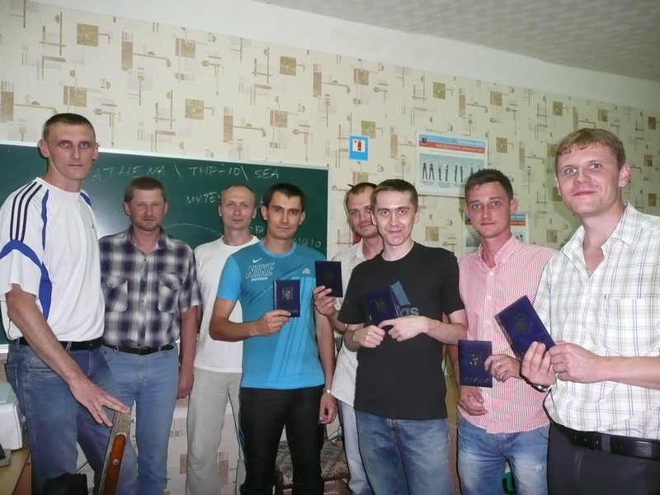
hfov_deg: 63.4
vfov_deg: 49.7
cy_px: 248
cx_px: 330
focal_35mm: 28
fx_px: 534
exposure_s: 1/30
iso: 320
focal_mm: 4.6
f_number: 3.3
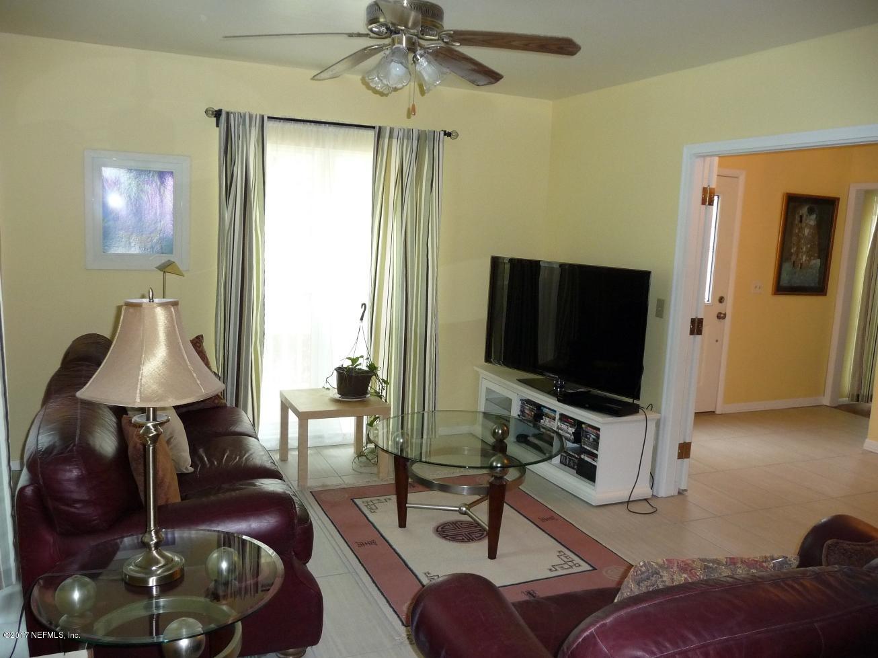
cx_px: 439
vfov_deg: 49.7
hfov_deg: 63.5
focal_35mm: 28
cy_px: 329
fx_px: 710
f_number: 3.3
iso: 320
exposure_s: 1/30
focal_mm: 4.7
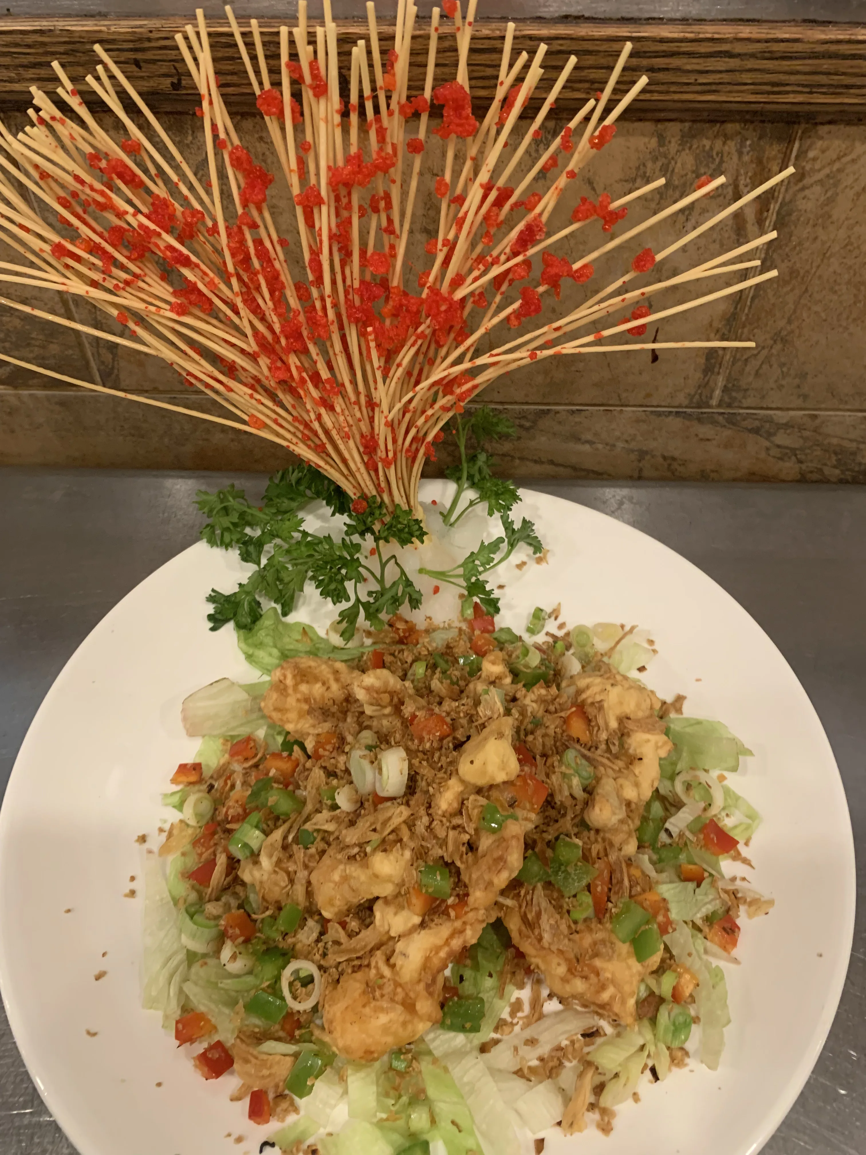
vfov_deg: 67.3
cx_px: 433
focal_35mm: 26
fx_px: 867
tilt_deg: -49.6
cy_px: 578
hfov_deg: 53.1
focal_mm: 4.25
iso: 320
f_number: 1.8
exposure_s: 1/60
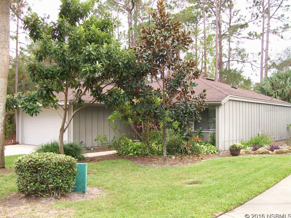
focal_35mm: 36
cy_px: 109
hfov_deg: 51.4
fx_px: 303
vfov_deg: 39.7
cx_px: 146
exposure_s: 1/181
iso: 80
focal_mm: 6
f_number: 2.7
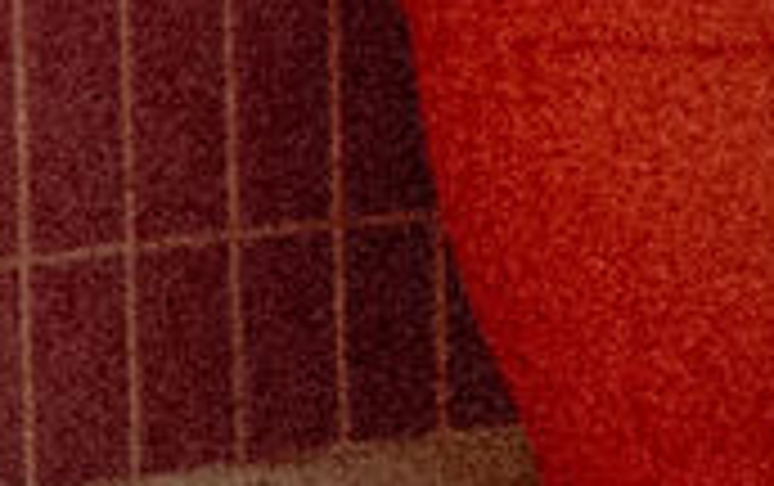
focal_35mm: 455
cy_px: -970
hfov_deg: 4.5
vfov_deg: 2.9
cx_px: 1660
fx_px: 9610
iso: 800
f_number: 4.5
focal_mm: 50
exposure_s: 1/400
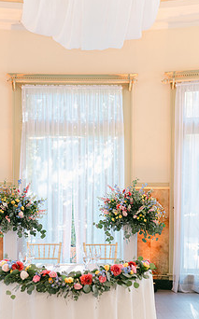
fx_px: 409
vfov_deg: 42.4
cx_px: 69
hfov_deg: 27.2
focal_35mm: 47
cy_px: 199
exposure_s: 1/125
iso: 250
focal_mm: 35
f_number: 2.5
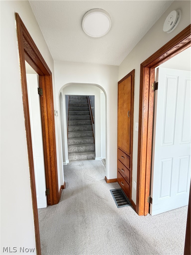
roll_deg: +0.0
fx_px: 103
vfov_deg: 102.1
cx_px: 96
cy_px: 128
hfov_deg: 85.7
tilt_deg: -6.6
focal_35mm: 14
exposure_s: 1/60
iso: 400
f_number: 2.2
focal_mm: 2.22
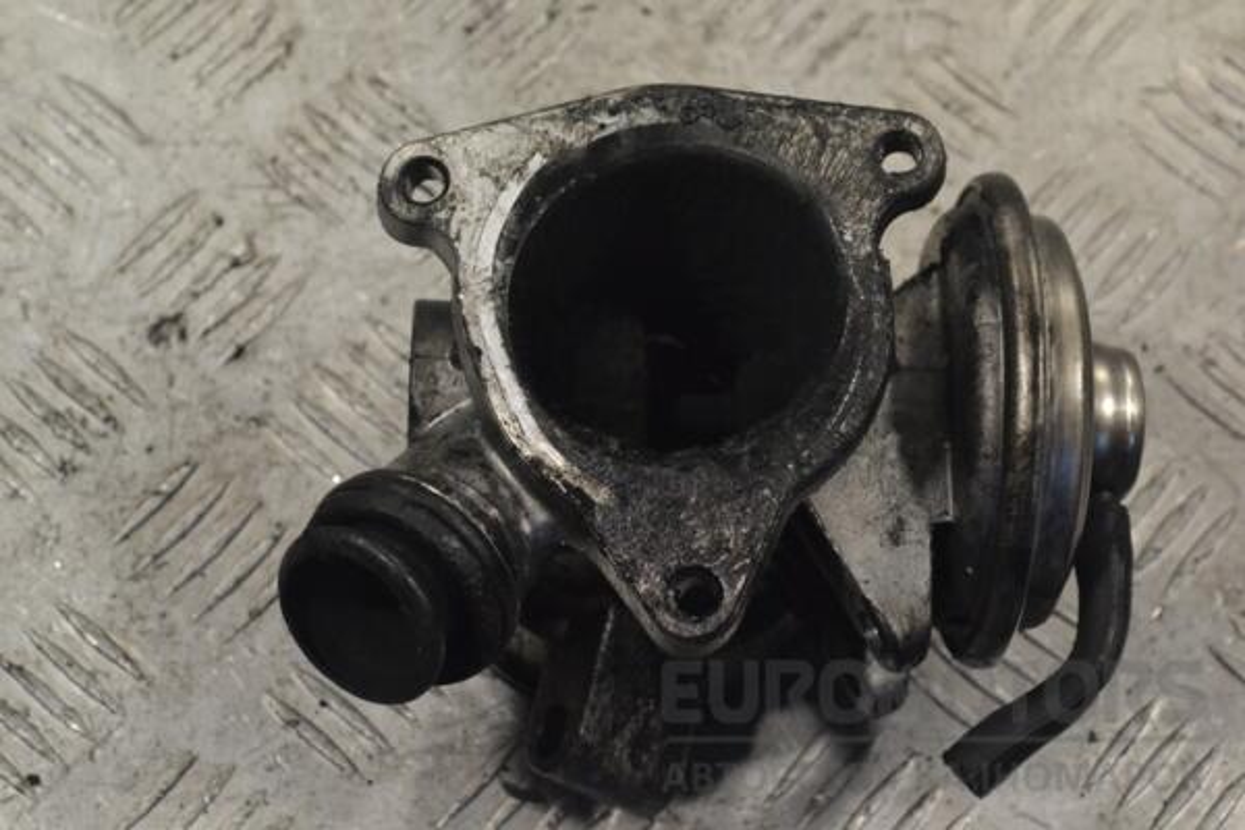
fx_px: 2853
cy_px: 415
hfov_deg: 24.6
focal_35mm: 82
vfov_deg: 16.6
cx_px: 622
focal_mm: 55
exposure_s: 1/320
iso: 3200
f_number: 9
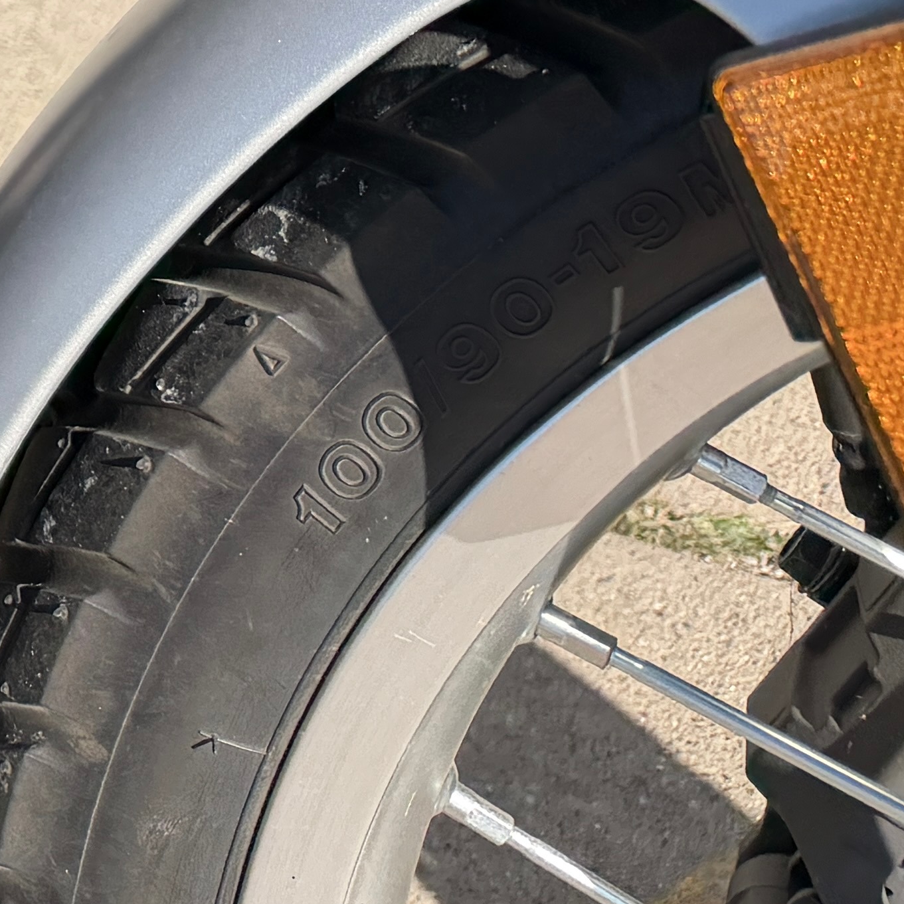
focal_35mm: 89
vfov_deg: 17.7
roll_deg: +5.8
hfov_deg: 15.4
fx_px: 2630
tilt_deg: -23.3
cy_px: -416
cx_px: -925
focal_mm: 6.76
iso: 100
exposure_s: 1/3584
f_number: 1.78
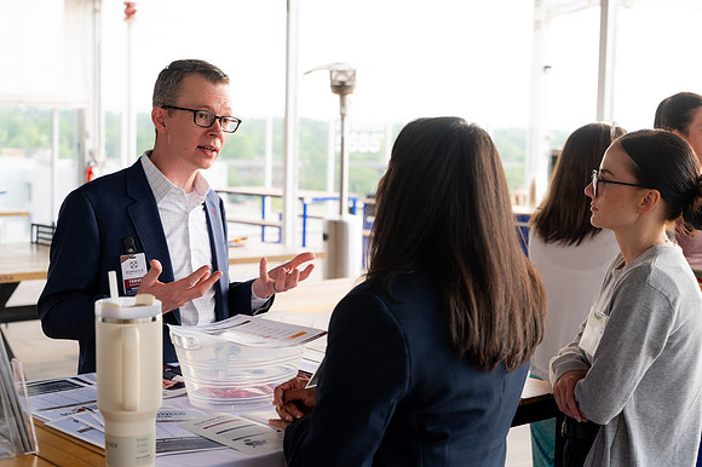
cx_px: 351
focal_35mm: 58
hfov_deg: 34.5
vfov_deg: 23.4
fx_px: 1130
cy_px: 234
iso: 1250
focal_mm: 58
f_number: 4.5
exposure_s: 1/800
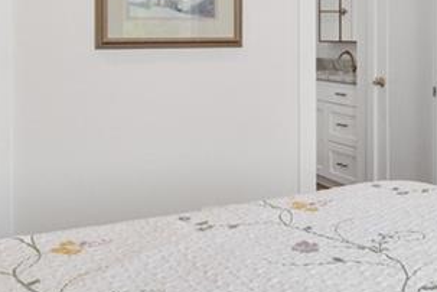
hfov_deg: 34.9
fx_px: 655
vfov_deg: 24.6
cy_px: 54
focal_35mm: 54
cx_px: 387
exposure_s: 1/25
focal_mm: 16
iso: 1600
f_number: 8
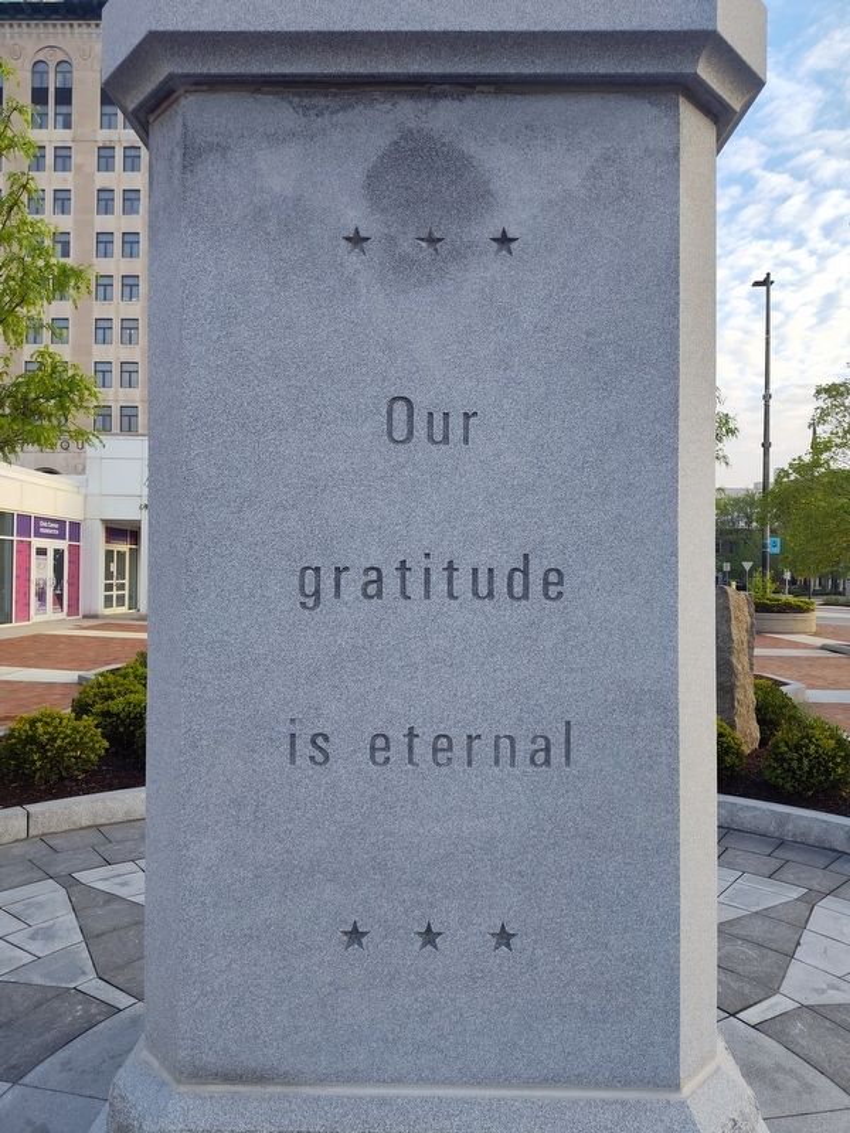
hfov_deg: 58.9
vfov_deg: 73.9
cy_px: 566
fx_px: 753
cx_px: 425
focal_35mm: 23
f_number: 1.8
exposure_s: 1/455
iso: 100
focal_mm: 5.56
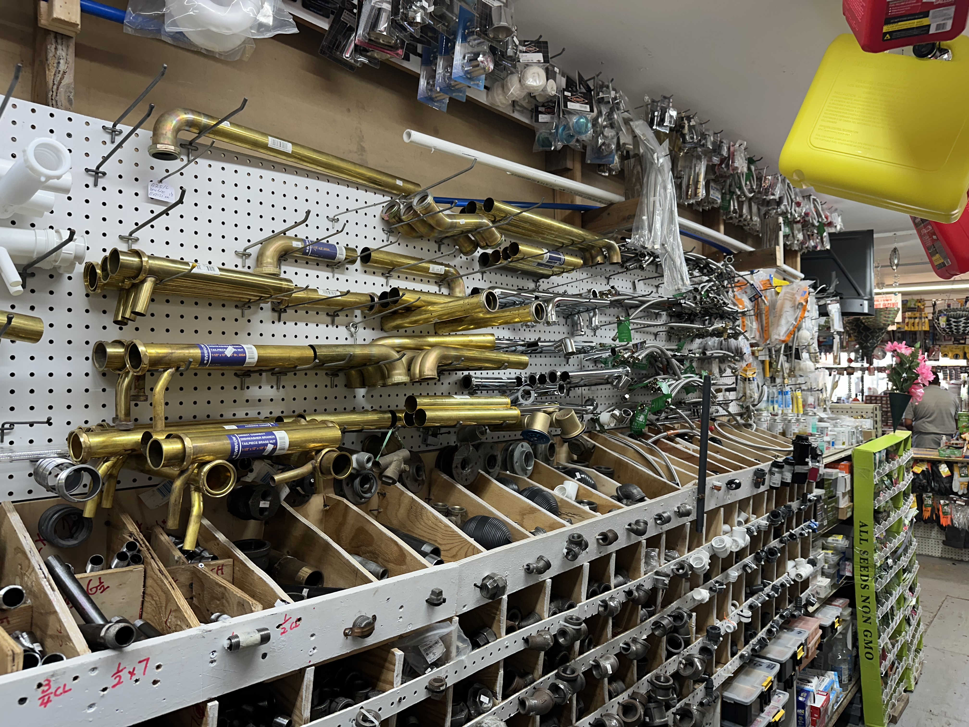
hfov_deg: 71.6
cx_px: 484
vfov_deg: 56.8
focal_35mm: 24
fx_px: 672
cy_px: 364
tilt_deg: +1.2
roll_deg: -0.4
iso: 125
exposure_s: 1/120
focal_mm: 6.86
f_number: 1.78
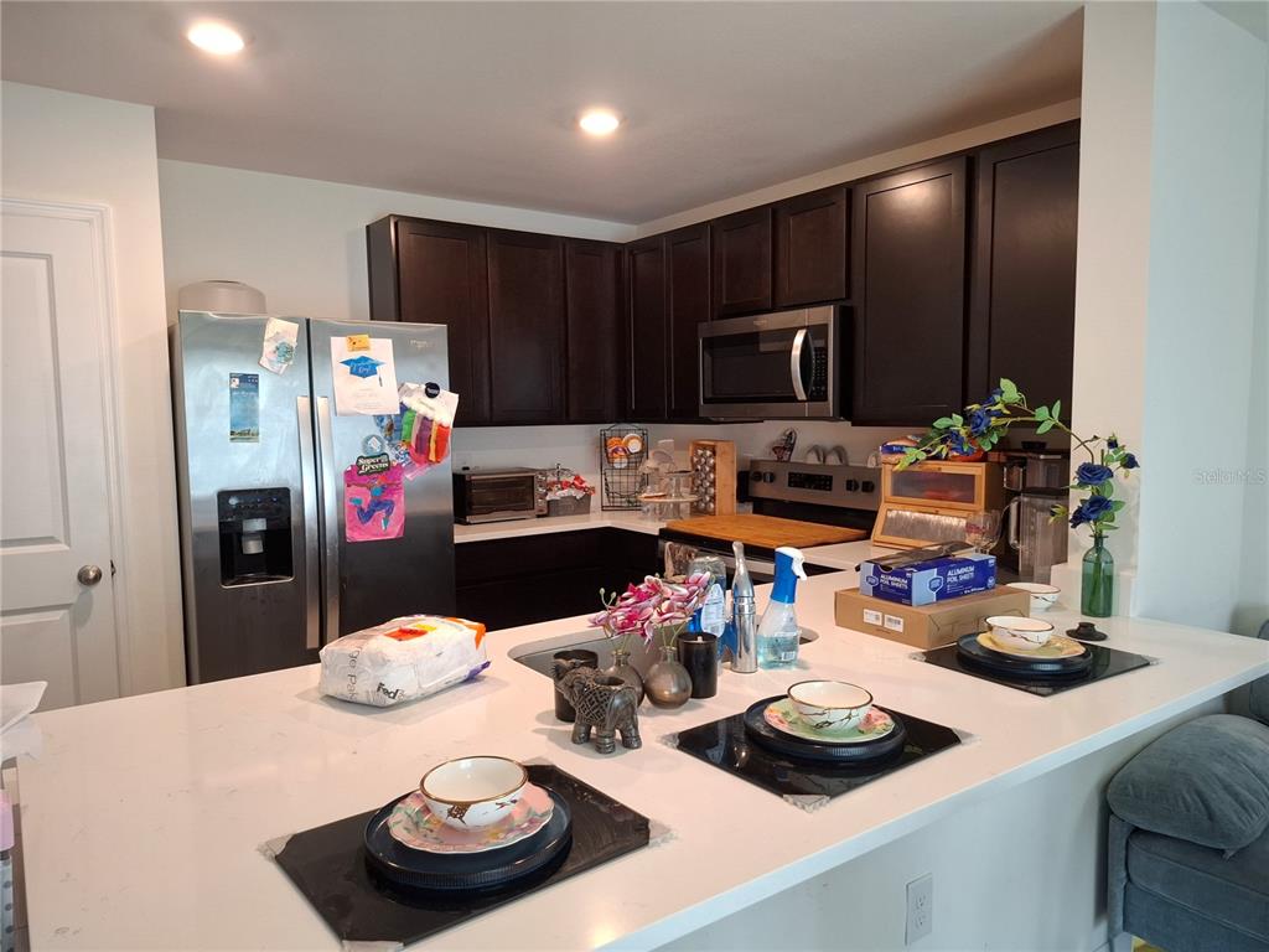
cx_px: 634
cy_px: 476
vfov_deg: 58.9
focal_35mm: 23
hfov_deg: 73.9
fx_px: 843
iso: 250
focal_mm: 5.54
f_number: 1.8
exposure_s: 1/60
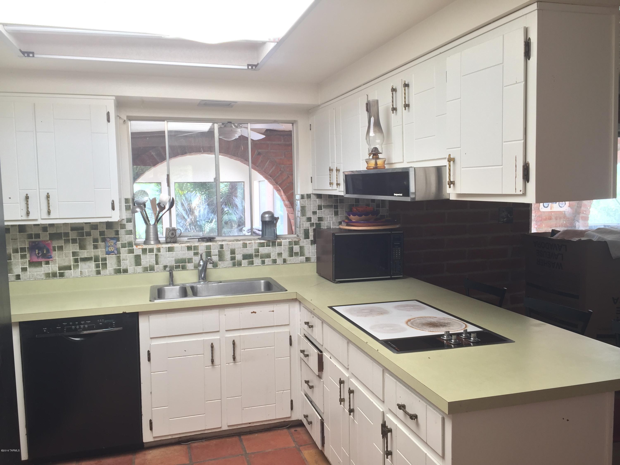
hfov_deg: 61.7
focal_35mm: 29
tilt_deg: -5.6
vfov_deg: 48.2
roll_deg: +0.0
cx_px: 310
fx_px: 519
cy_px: 232
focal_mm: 4.15
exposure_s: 1/30
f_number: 2.2
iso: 32
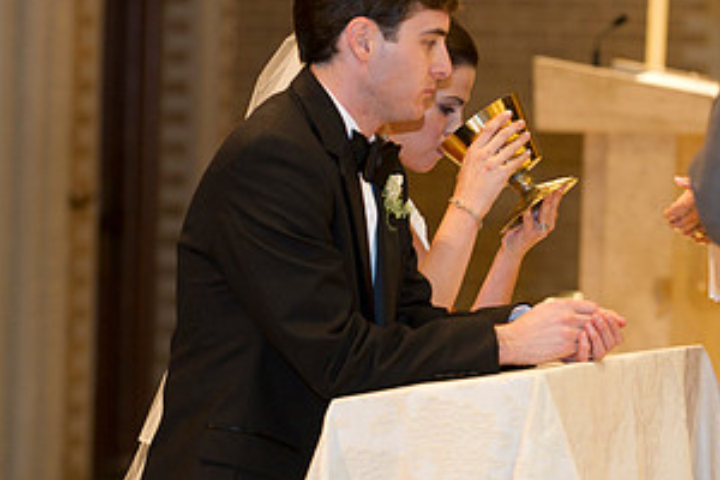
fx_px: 4480
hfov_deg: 9.2
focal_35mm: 224
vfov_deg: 6.1
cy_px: 235
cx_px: 348
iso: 1600
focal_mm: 116
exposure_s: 1/80
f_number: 2.8
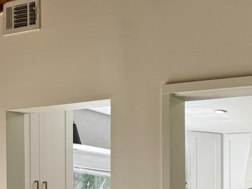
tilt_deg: -2.2
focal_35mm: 59
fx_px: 430
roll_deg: -1.4
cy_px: 229
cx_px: 309
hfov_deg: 28.2
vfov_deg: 22.7
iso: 64
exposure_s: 1/170
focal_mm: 6.76
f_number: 1.78
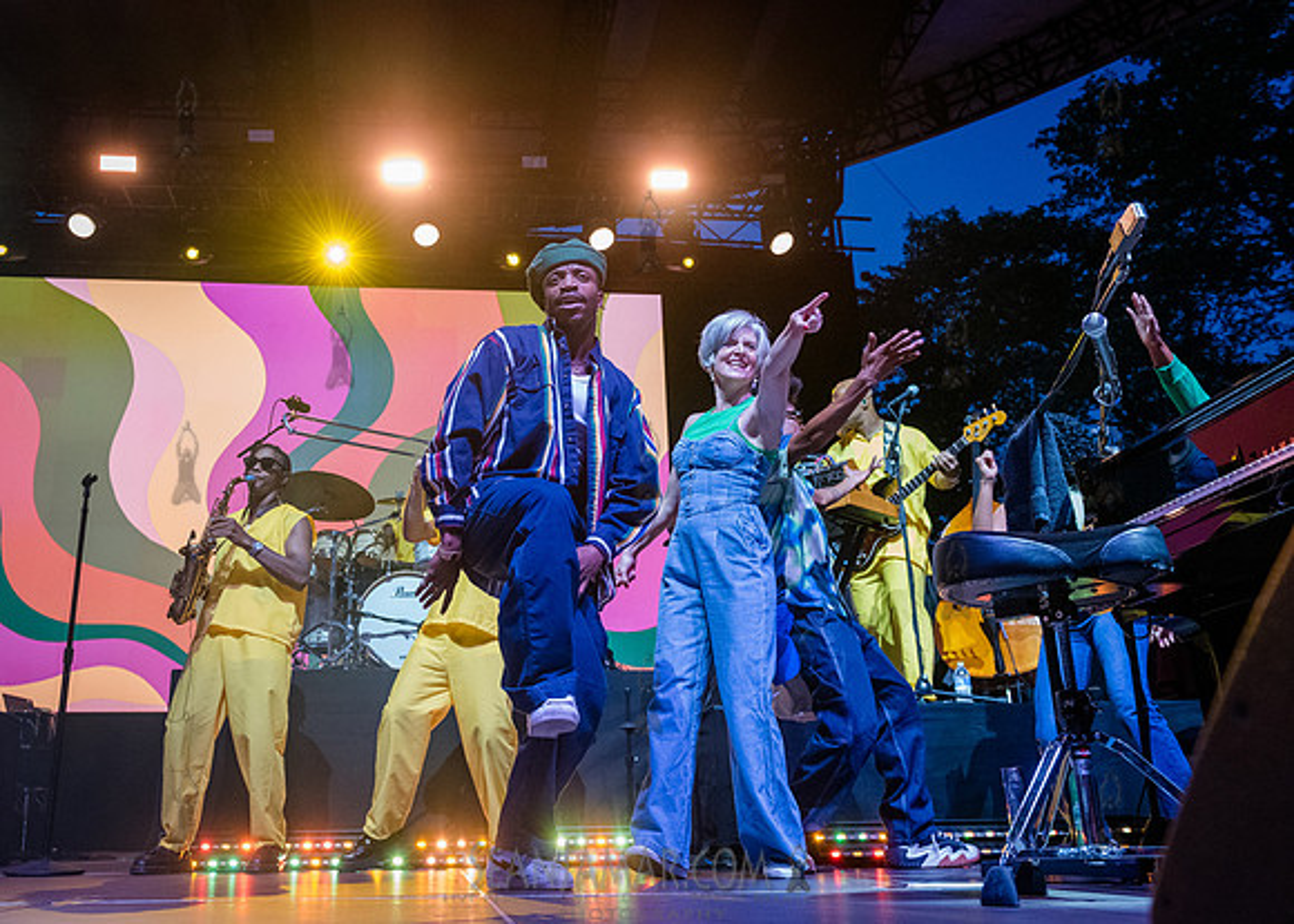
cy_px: 423
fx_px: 1209
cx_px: 544
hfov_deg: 56.0
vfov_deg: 41.8
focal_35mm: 33
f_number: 4
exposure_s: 1/640
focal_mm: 29
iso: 6400
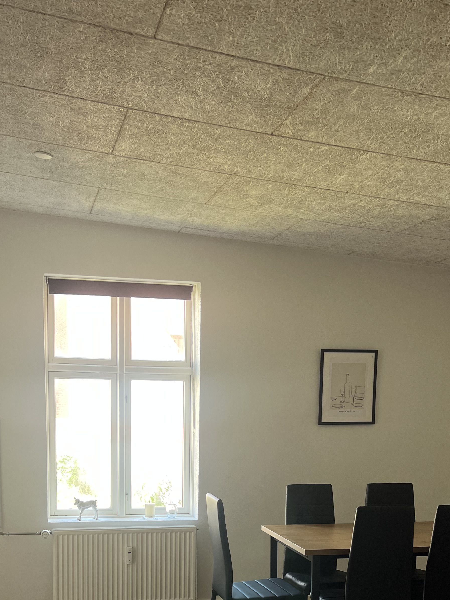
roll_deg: +0.0
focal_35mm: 44
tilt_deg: -7.6
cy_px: 496
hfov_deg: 32.9
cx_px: 206
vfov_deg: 40.8
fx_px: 763
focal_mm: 5.7
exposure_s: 1/121
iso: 100
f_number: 1.5
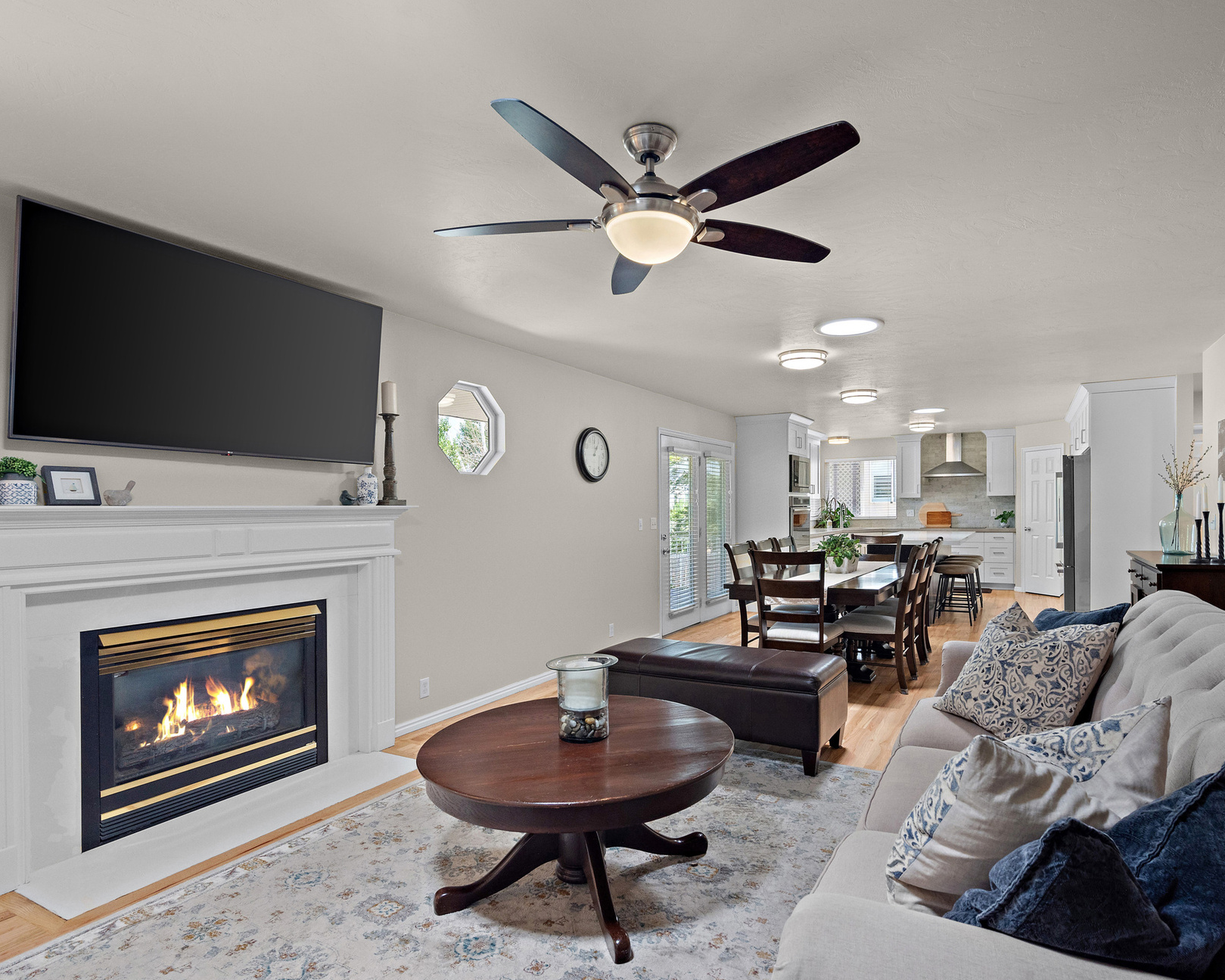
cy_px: 510
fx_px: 689
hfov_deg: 83.1
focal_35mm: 19
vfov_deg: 70.8
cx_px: 667
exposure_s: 1/5
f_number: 8
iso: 500
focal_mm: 16
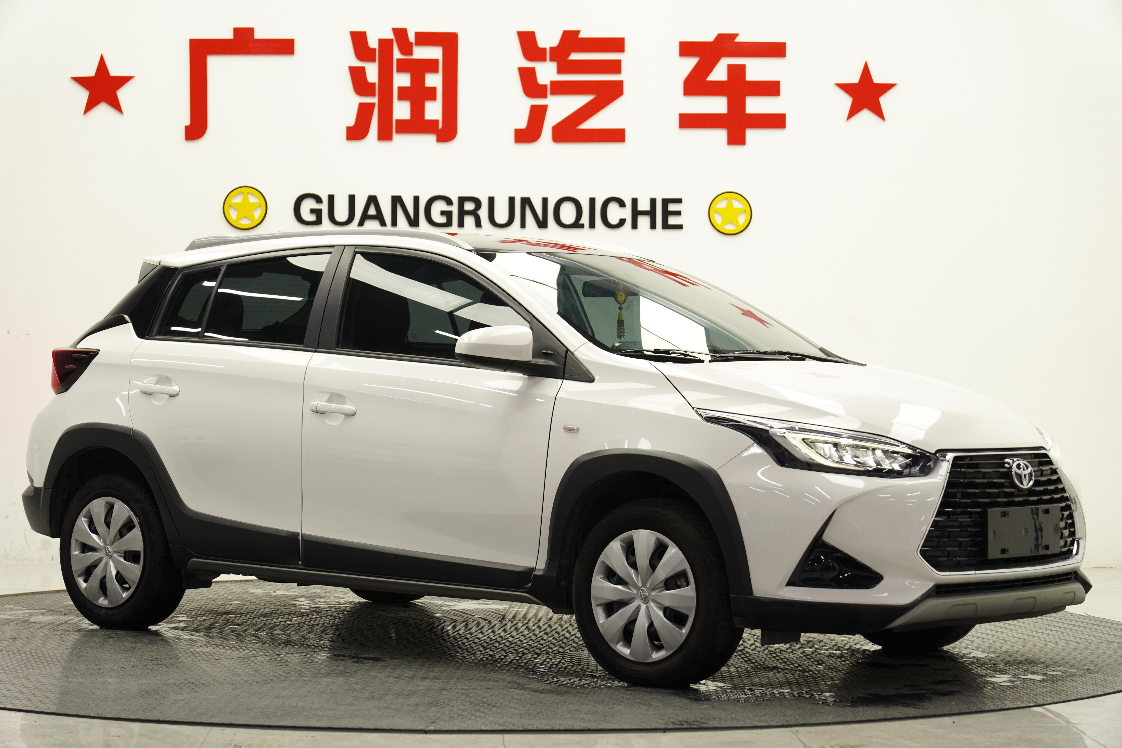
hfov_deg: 24.6
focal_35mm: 82
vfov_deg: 16.6
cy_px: 374
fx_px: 2571
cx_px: 561
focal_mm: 55
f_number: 2.8
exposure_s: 1/400
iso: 640
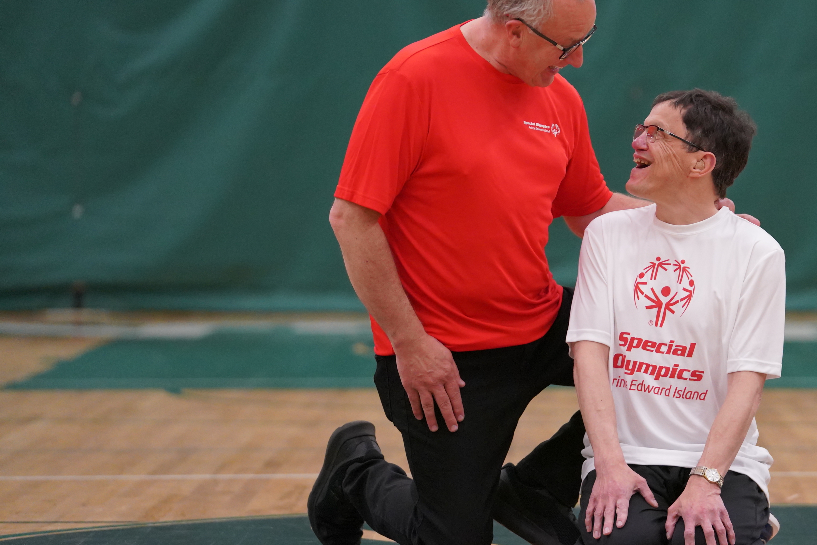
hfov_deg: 9.1
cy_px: 267
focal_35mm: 226
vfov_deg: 6.1
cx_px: 633
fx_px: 5129
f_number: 3.2
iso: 4000
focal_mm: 144
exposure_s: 1/1000
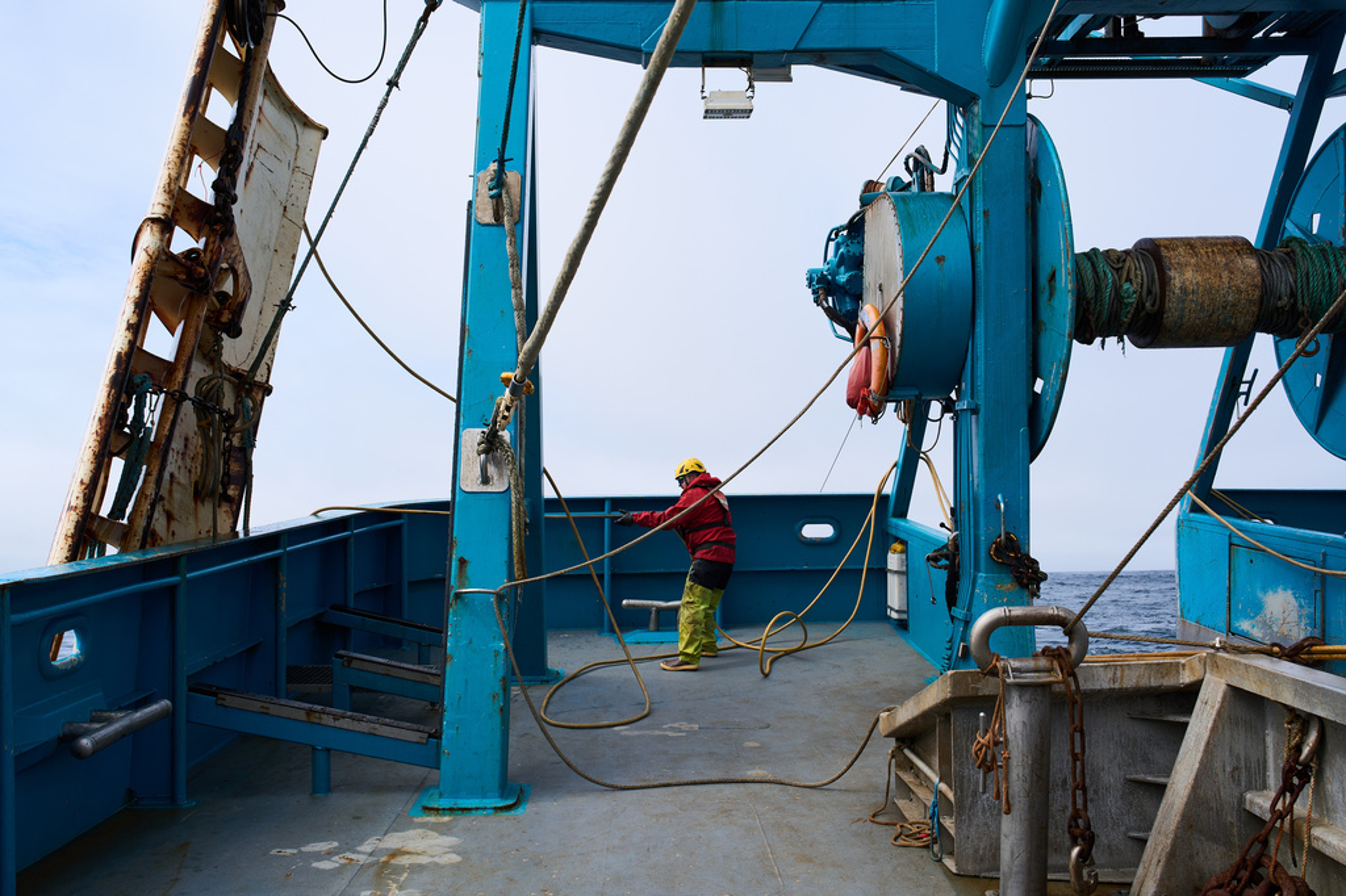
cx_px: 673
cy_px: 448
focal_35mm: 33
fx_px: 1233
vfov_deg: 39.9
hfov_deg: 57.2
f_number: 7.1
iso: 125
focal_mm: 33
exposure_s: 1/400
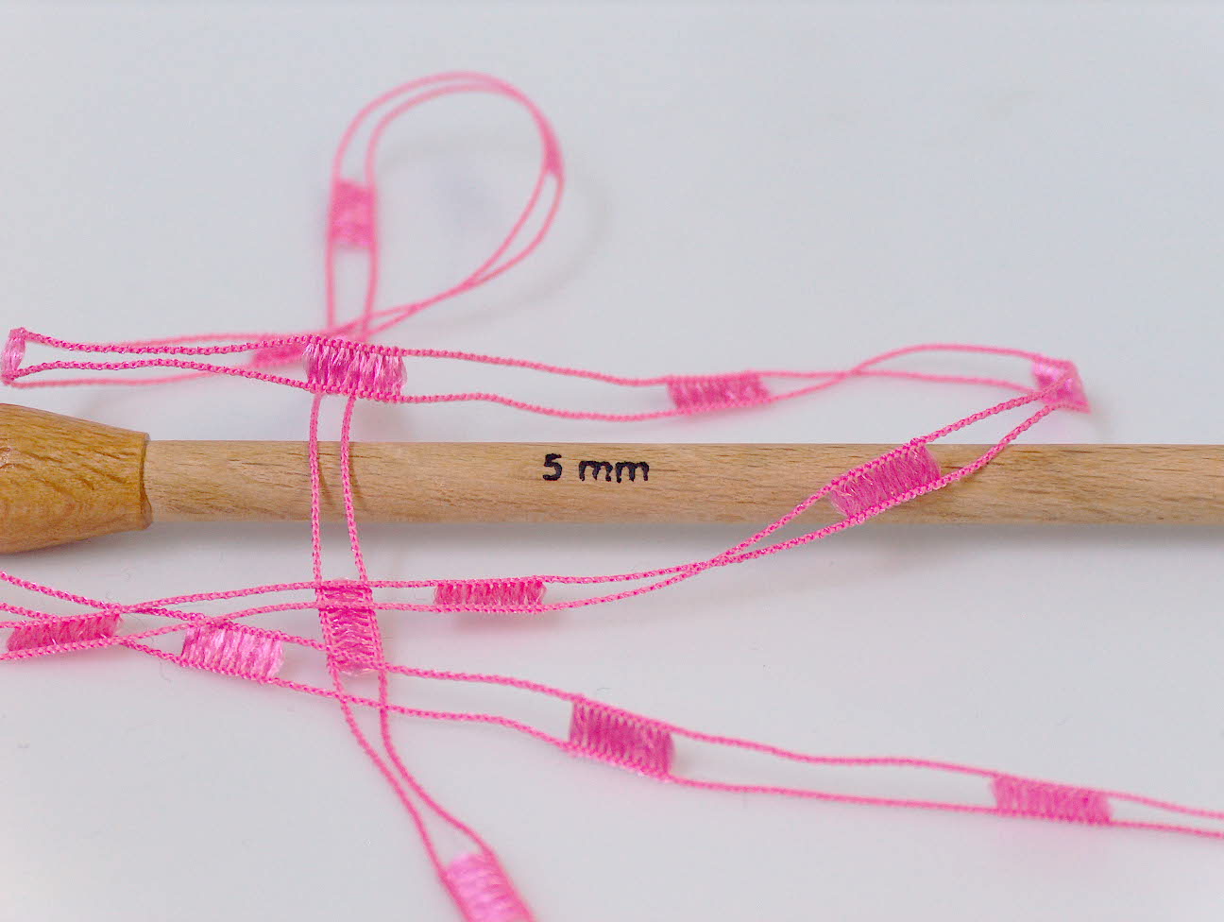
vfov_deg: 12.8
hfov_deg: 16.9
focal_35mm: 116
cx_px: 612
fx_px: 4108
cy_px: 461
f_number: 3
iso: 200
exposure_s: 1/38.2
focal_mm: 23.76
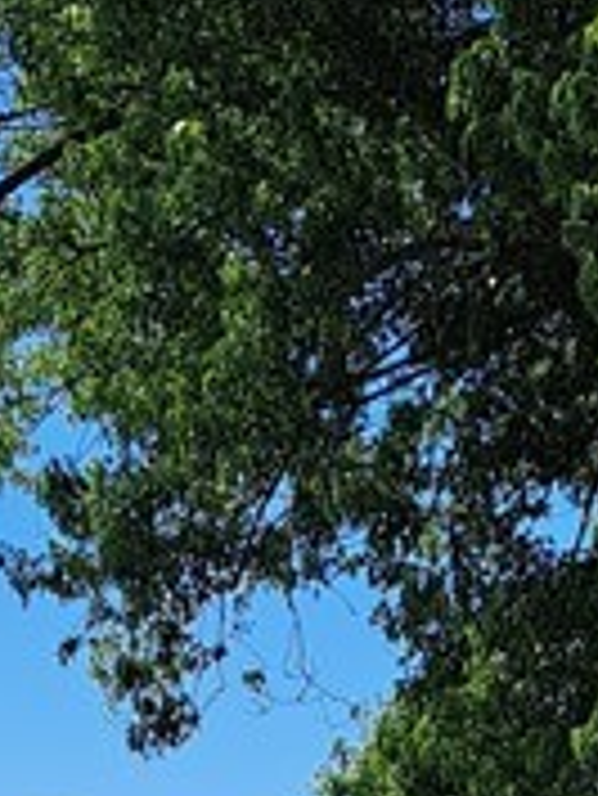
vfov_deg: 12.2
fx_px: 3198
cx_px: 526
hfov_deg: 10.6
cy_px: 1718
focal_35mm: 139
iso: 50
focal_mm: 5.23
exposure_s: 1/1656
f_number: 1.8
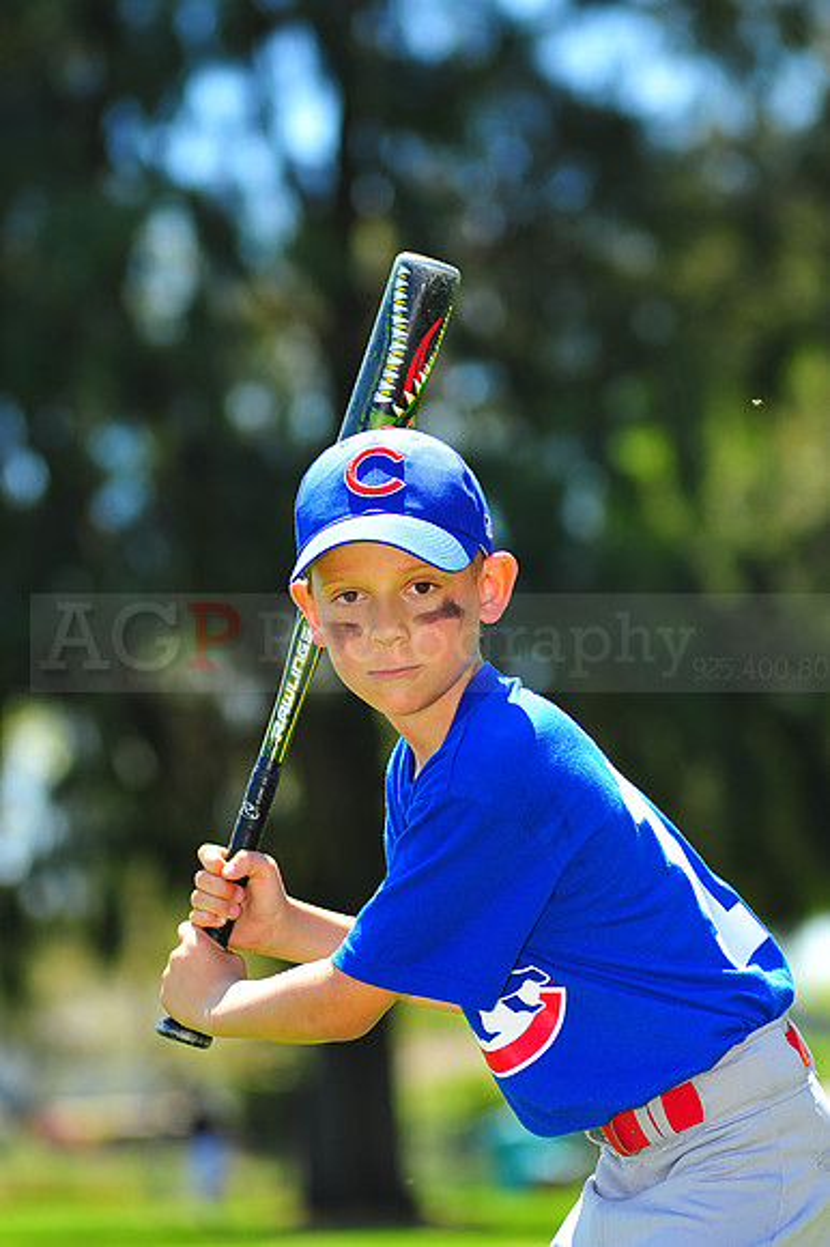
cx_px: 415
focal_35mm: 180
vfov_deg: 11.4
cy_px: 624
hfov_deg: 7.6
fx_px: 6232
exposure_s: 1/400
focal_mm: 180
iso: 200
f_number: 5
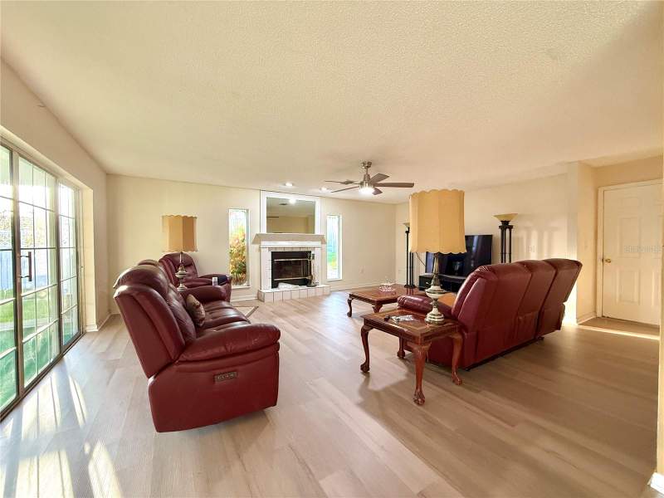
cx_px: 332
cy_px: 249
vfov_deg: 85.7
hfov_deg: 102.1
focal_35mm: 14
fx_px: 269
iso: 320
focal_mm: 2.22
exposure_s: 1/122
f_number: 2.2
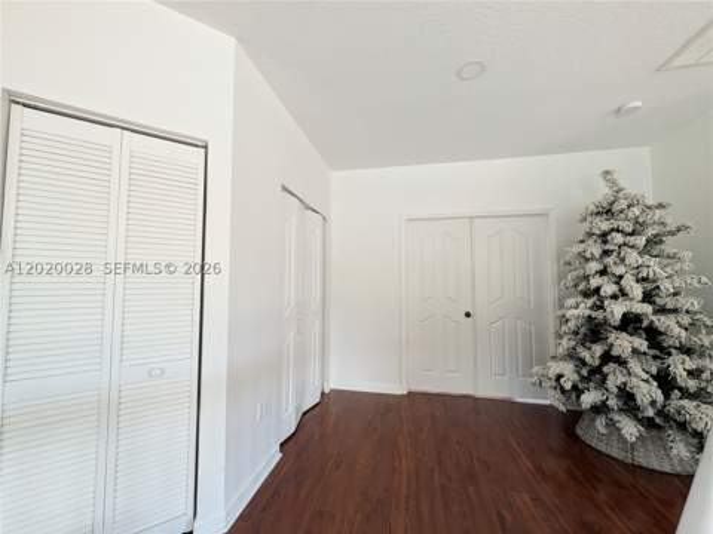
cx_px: 356
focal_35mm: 12
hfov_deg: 110.5
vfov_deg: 94.5
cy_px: 267
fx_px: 247
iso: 211
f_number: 1.7
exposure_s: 1/58.2
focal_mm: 2.02
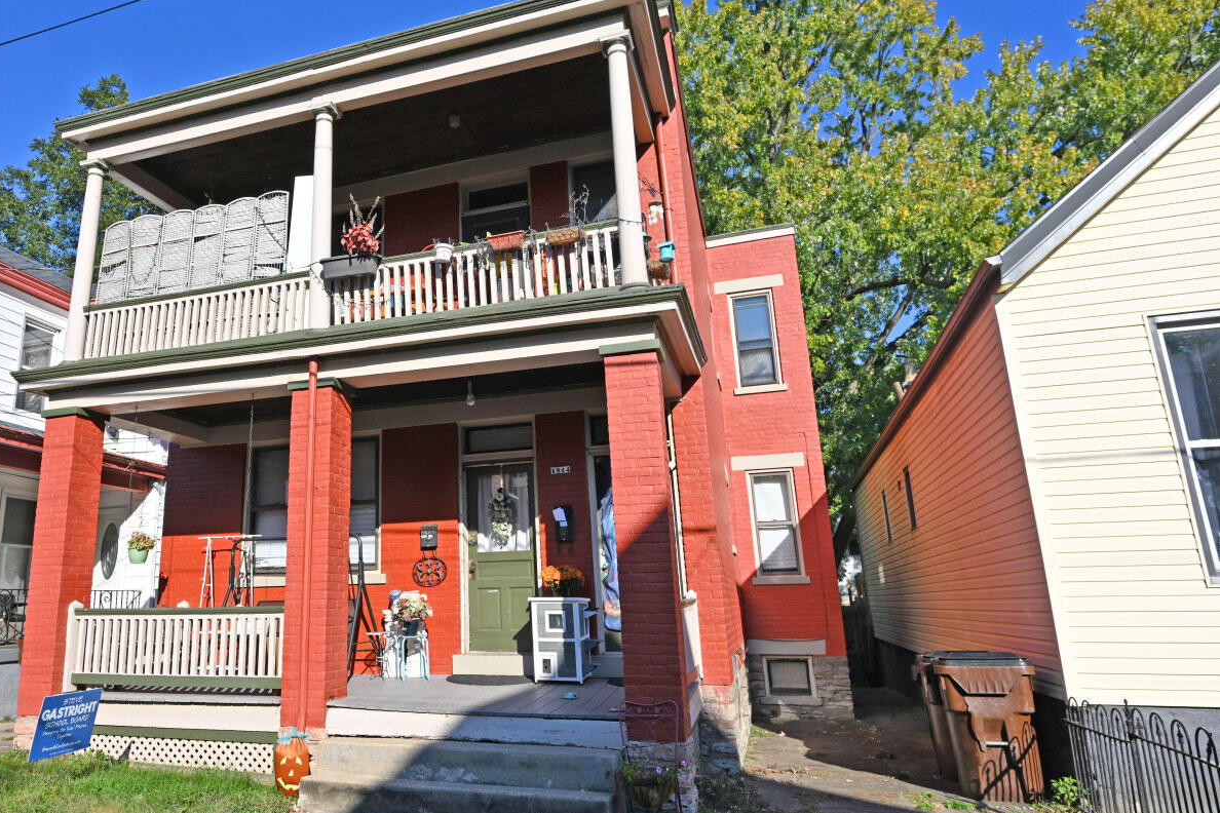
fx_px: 813
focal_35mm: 24
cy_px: 397
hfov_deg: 72.4
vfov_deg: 53.1
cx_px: 451
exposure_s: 1/400
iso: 100
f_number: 7.1
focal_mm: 19
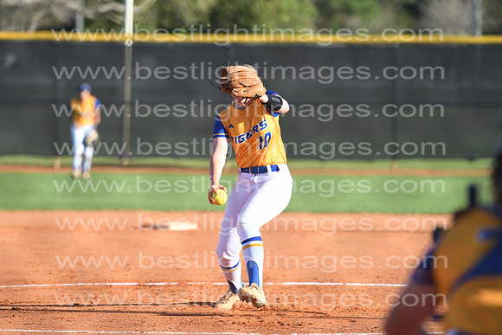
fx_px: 3975
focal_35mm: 285
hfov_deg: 7.2
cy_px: 168
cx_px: 251
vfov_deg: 4.8
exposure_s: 1/2500
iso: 250
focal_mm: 190
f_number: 4
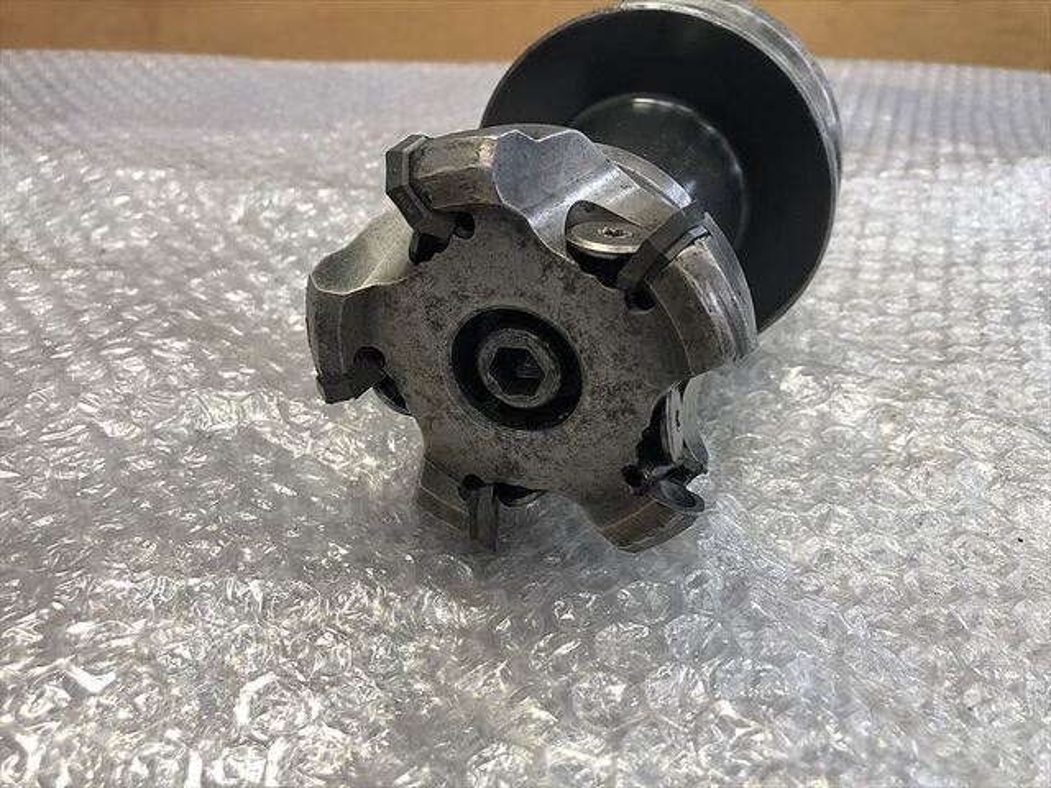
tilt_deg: -34.0
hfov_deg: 63.4
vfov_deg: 49.7
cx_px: 526
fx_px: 850
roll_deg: -3.6
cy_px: 394
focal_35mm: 28
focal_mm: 3.99
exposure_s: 1/33
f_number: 1.8
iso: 40
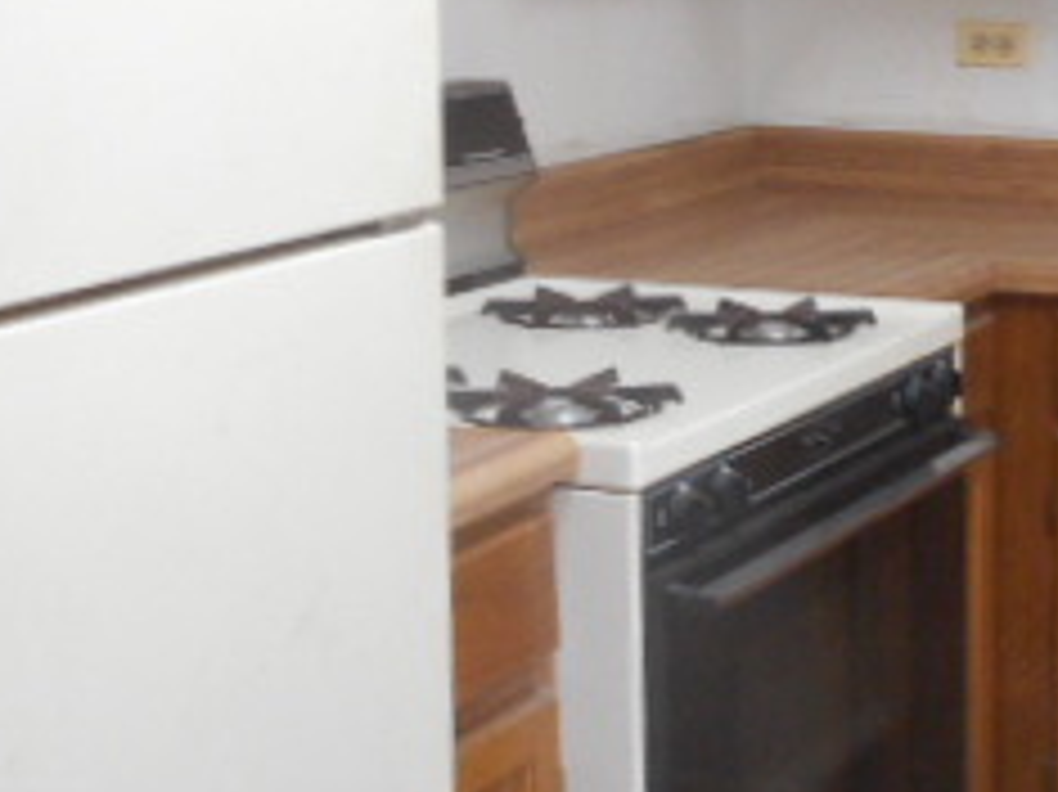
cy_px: 153
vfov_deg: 18.5
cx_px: 1130
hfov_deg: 23.4
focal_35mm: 79
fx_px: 2413
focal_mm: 5.2
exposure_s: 1/30
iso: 220
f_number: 4
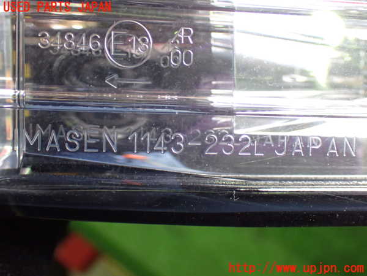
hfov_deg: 38.2
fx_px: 530
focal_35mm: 50
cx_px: 184
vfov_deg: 29.1
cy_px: 138
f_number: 3.2
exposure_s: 1/50
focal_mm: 9.01
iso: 800
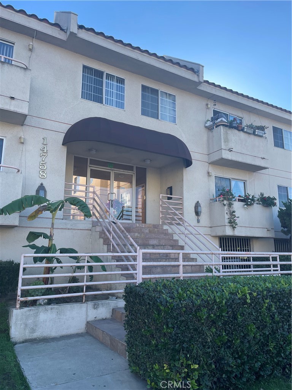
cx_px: 146
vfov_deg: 67.3
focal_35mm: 26
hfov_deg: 53.1
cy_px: 195
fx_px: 292
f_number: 1.6
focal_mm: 4.2
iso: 32
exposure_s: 1/764
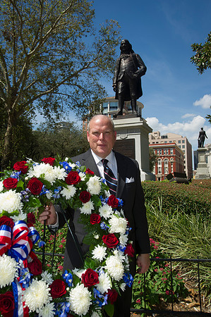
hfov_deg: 43.5
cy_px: 158
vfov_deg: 62.0
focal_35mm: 30
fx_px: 264
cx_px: 106
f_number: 9
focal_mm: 30
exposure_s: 1/250
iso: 200
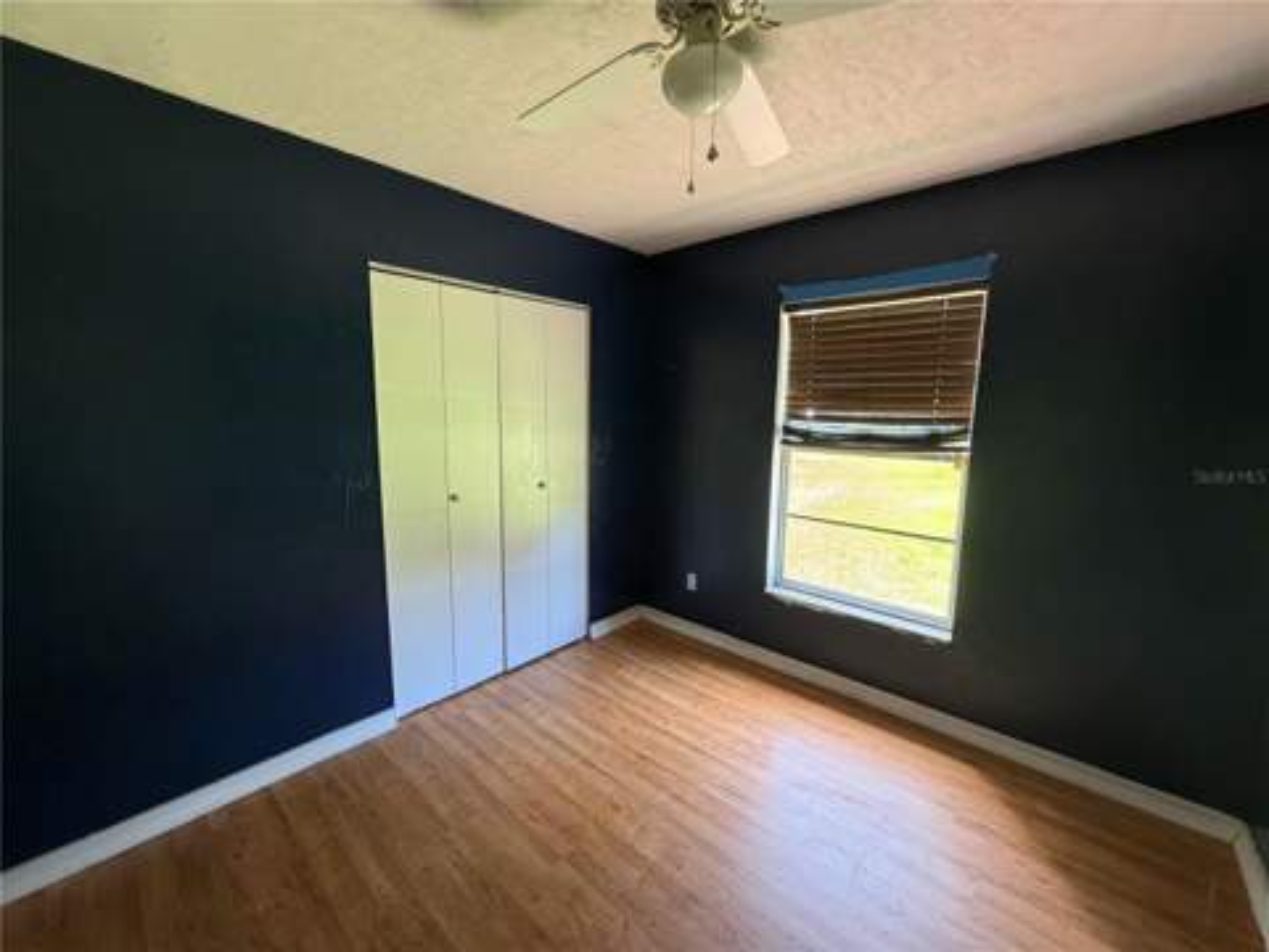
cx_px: 634
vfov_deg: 85.7
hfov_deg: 102.1
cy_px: 476
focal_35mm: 14
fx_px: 513
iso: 320
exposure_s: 1/88
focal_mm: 2.22
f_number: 2.2
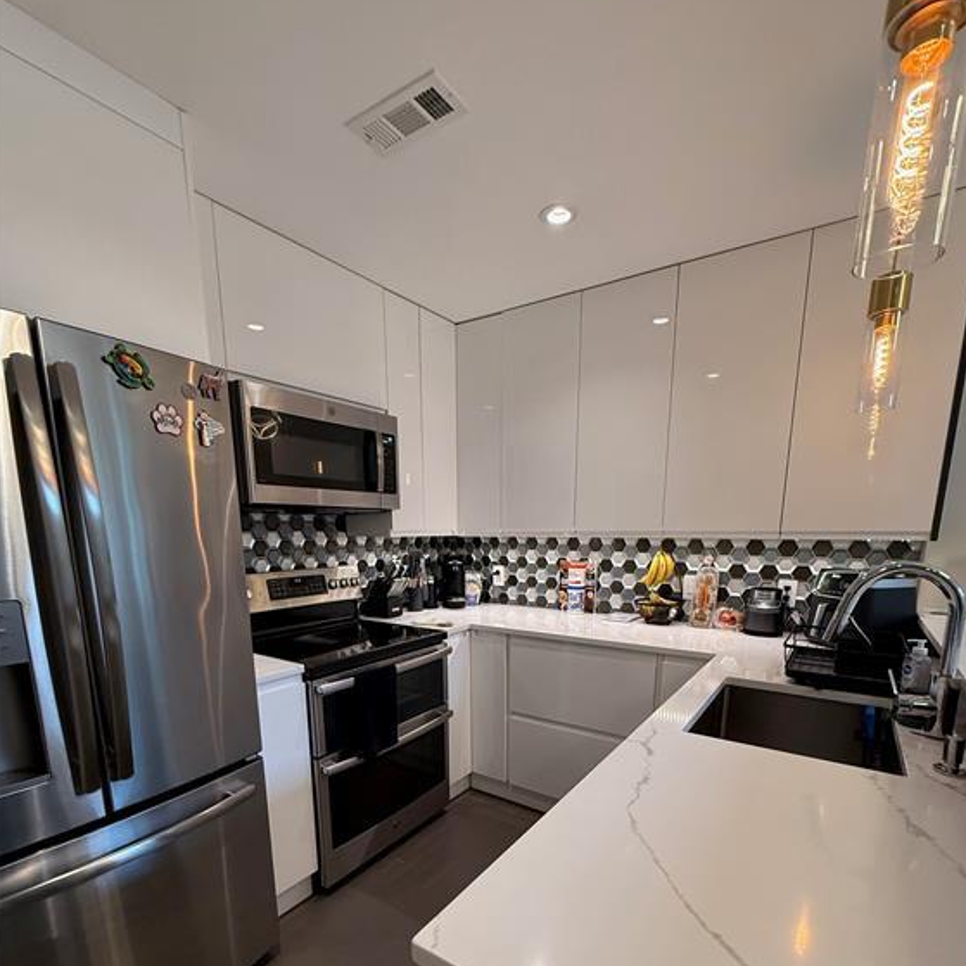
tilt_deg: -11.1
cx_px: 487
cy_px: 639
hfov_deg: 84.0
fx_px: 537
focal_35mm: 17
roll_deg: -0.6
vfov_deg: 81.3
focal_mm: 2.22
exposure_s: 1/120
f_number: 2.2
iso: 250
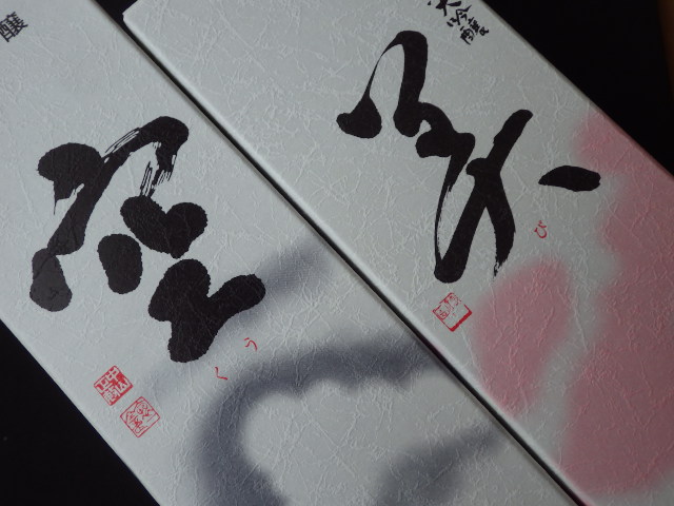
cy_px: 253
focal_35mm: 33
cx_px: 337
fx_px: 643
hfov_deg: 55.4
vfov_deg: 42.9
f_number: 2.4
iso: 125
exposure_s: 1/60
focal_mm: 5.9
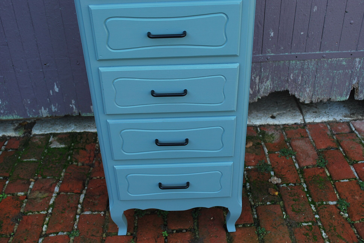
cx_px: 182
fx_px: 425
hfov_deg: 46.3
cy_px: 122
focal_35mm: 42
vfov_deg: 32.0
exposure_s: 1/100
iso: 200
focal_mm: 28
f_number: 5
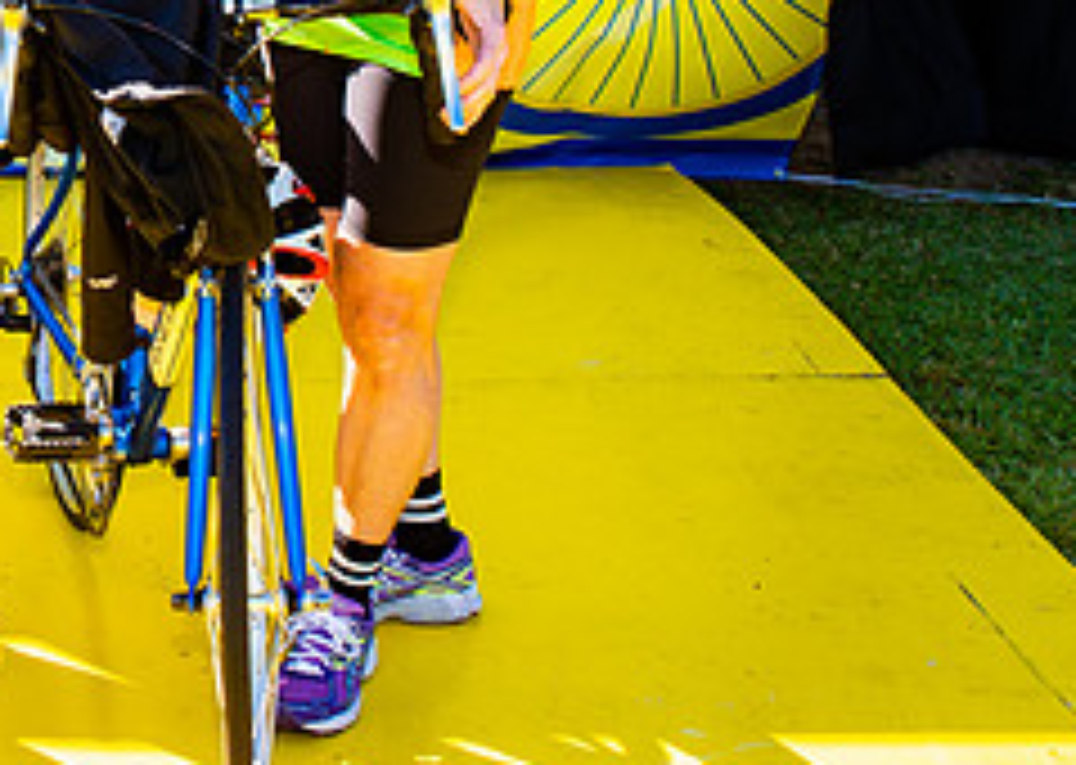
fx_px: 2746
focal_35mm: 90
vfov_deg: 15.4
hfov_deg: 21.2
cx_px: -52
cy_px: -83
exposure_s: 1/200
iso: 100
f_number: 4
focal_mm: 32
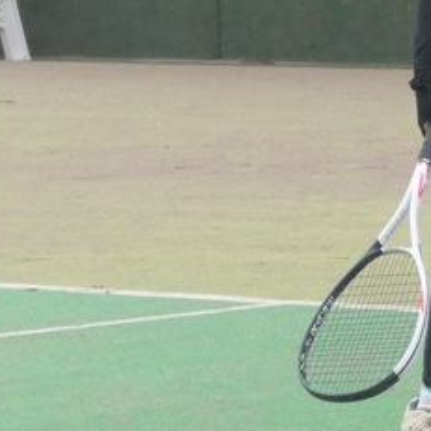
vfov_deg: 3.4
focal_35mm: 508
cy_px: 21
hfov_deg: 3.4
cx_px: 847
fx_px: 7156
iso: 3200
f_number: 3.9
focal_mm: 45.89
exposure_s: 1/3200
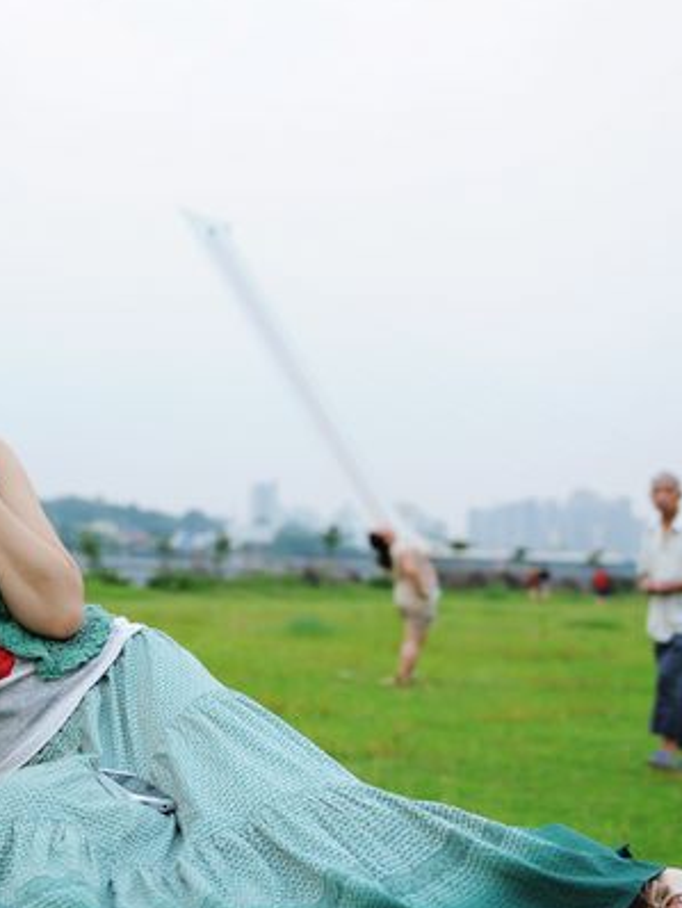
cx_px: 55
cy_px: 378
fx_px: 2021
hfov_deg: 18.8
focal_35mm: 77
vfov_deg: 25.3
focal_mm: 42
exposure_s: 1/30
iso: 200
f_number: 3.2
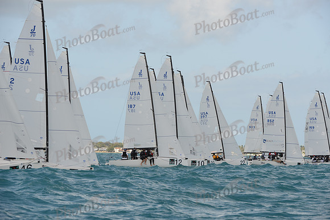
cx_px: 165
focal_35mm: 200
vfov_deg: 6.9
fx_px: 1834
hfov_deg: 10.3
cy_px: 110
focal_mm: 200
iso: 200
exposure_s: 1/500
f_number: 8
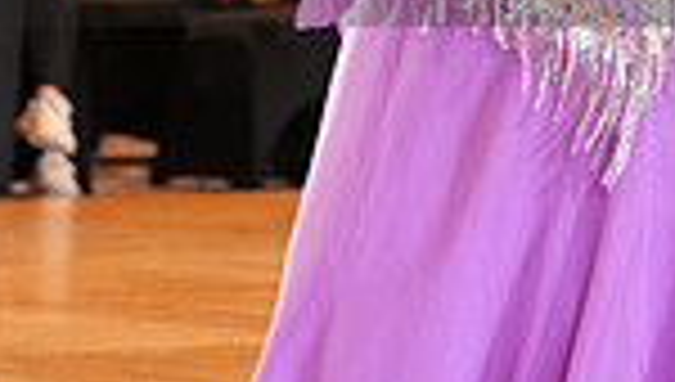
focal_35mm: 424
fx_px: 7602
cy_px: -121
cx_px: 560
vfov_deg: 2.9
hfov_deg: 5.1
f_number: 4
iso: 1600
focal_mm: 105
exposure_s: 1/200
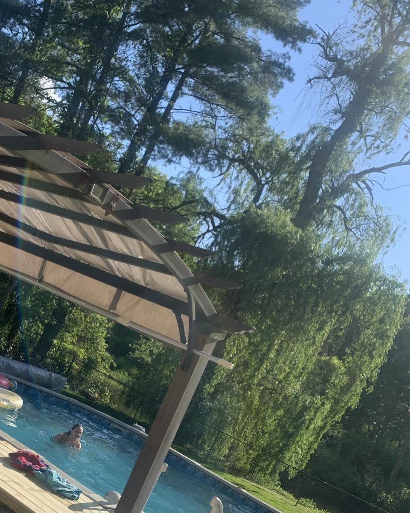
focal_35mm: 44
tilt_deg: -3.7
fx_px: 667
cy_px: 393
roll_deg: -24.2
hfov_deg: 33.7
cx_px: 121
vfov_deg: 40.7
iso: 25
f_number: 1.8
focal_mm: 4.25
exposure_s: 1/1610
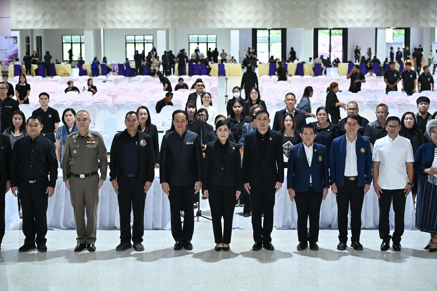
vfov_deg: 18.4
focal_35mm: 74
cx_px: 218
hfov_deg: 27.3
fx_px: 898
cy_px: 146
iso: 1600
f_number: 4
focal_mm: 74
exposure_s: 1/125
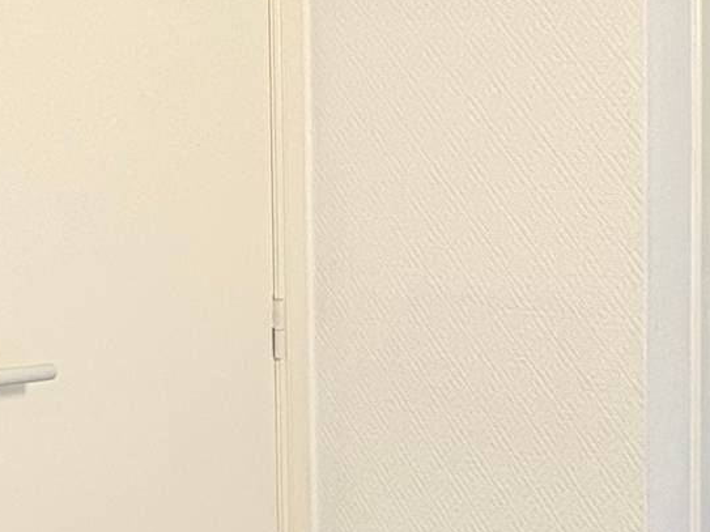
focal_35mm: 66
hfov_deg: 28.9
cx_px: 169
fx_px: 1353
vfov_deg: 22.2
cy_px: 213
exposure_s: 1/50
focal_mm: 2.22
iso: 200
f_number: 2.2
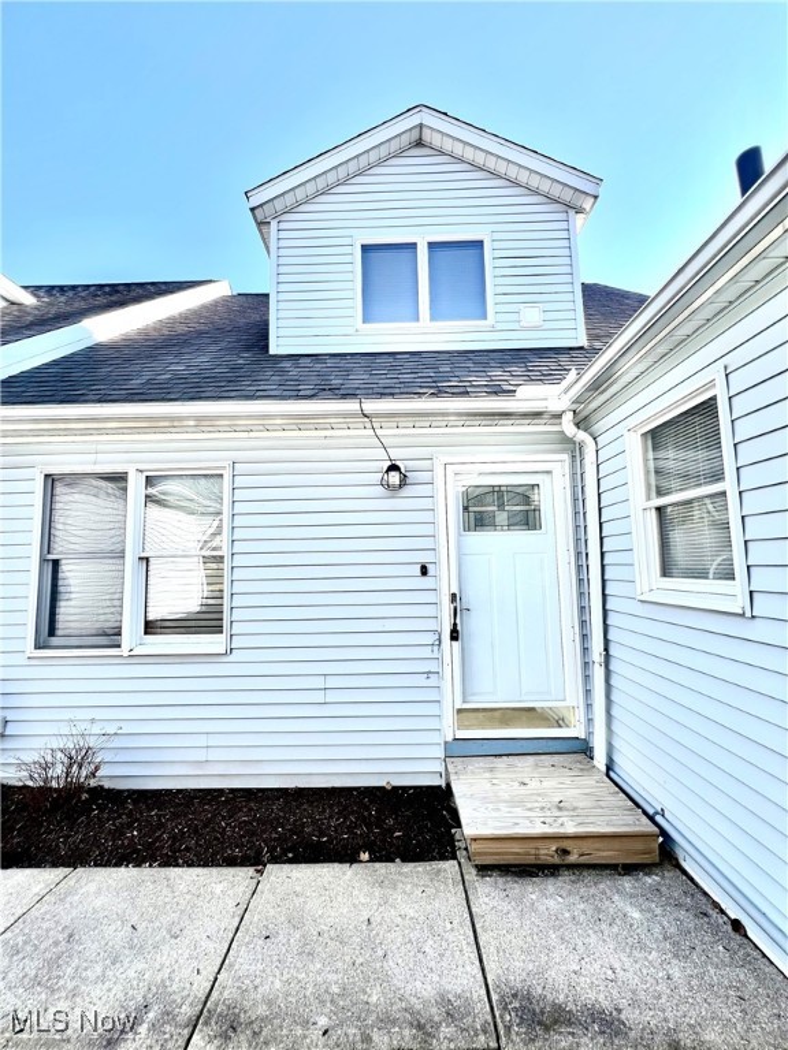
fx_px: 395
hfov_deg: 89.9
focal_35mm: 13
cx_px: 394
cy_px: 525
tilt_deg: +6.0
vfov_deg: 106.2
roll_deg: +1.3
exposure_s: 1/438
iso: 32
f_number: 1.8
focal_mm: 1.57
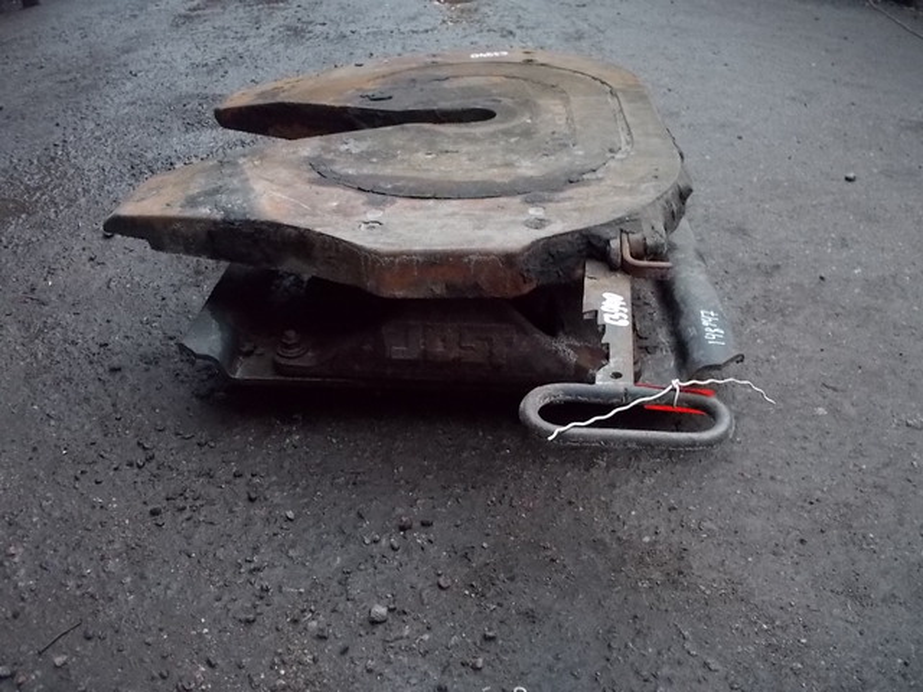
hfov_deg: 61.7
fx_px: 773
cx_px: 462
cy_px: 346
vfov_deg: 48.2
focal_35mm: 29
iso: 320
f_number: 3.3
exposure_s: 1/25
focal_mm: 4.1
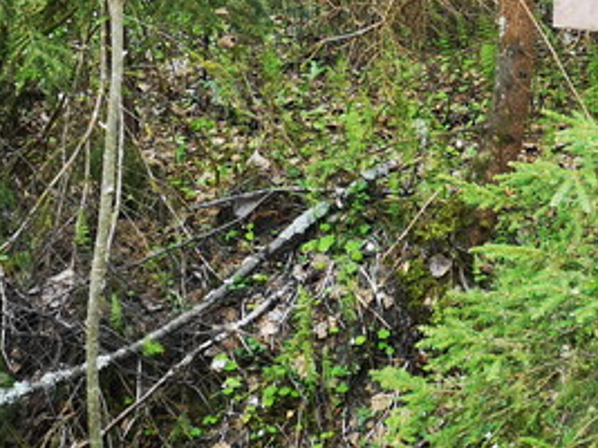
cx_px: 750
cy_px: -311
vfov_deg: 13.9
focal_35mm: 97
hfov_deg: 18.9
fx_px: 1675
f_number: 1.8
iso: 160
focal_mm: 5.58
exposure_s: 1/40
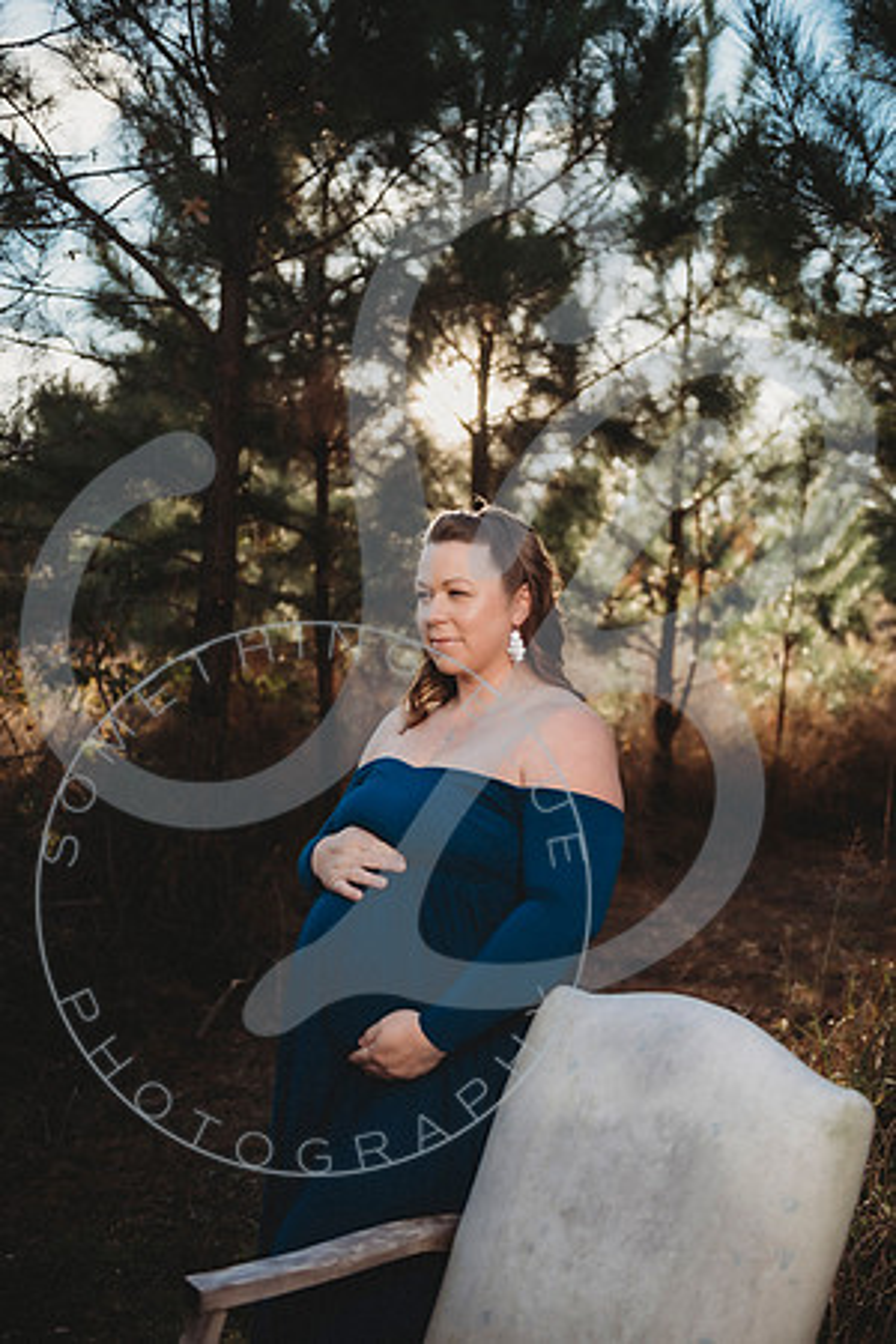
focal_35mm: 40
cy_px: 672
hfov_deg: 33.4
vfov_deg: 48.5
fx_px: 1493
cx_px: 448
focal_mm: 40
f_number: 2.8
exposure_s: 1/400
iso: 100
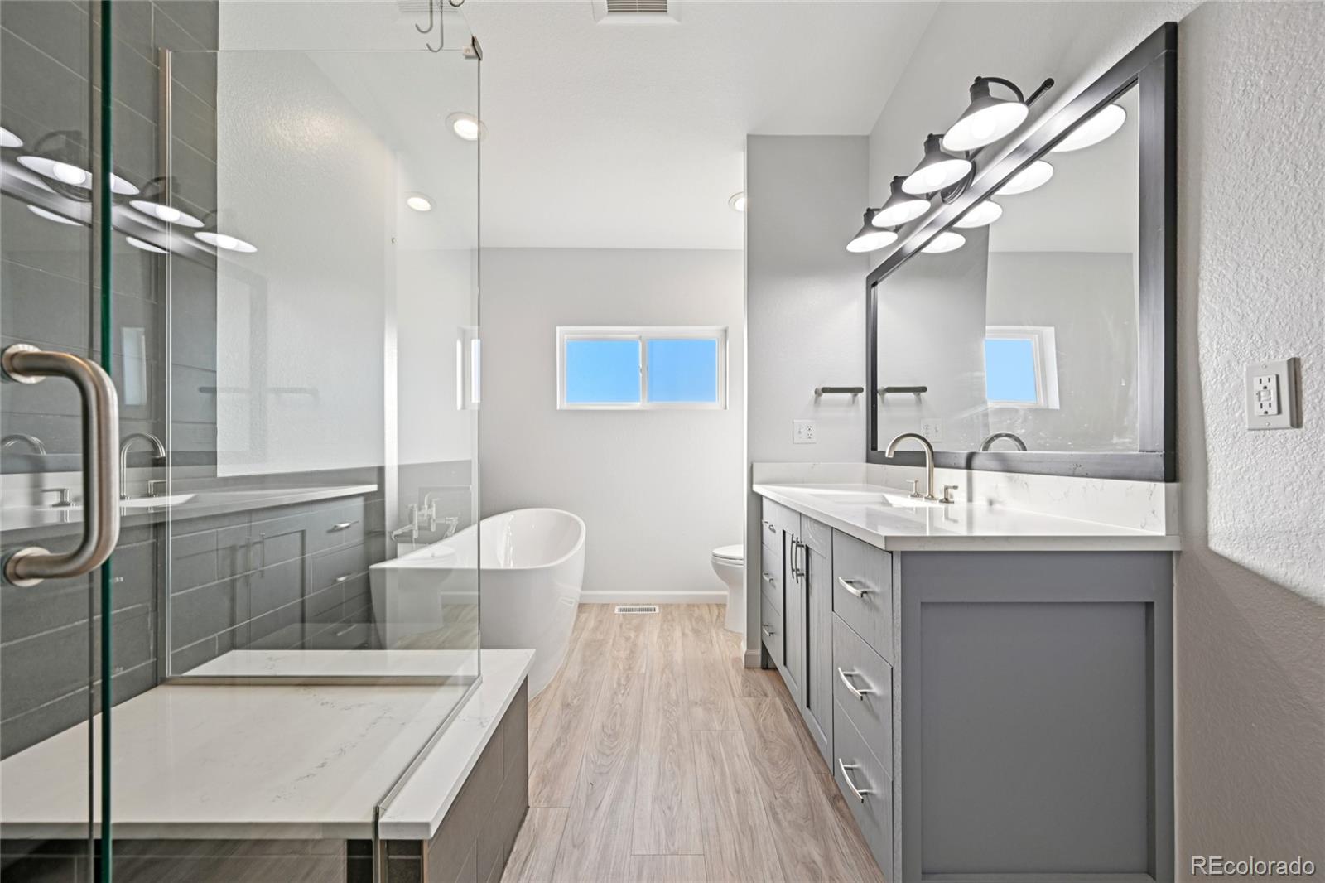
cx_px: 662
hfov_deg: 104.3
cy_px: 442
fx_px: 515
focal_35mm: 14
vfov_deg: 81.2
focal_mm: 14
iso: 90
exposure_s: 1/15
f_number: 8
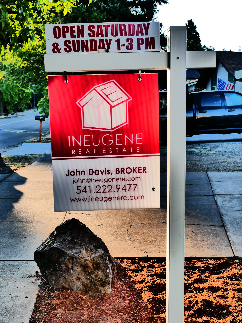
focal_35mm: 50
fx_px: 466
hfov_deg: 29.1
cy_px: 162
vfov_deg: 38.2
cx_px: 121
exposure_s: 1/125
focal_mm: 25
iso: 200
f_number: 5.6
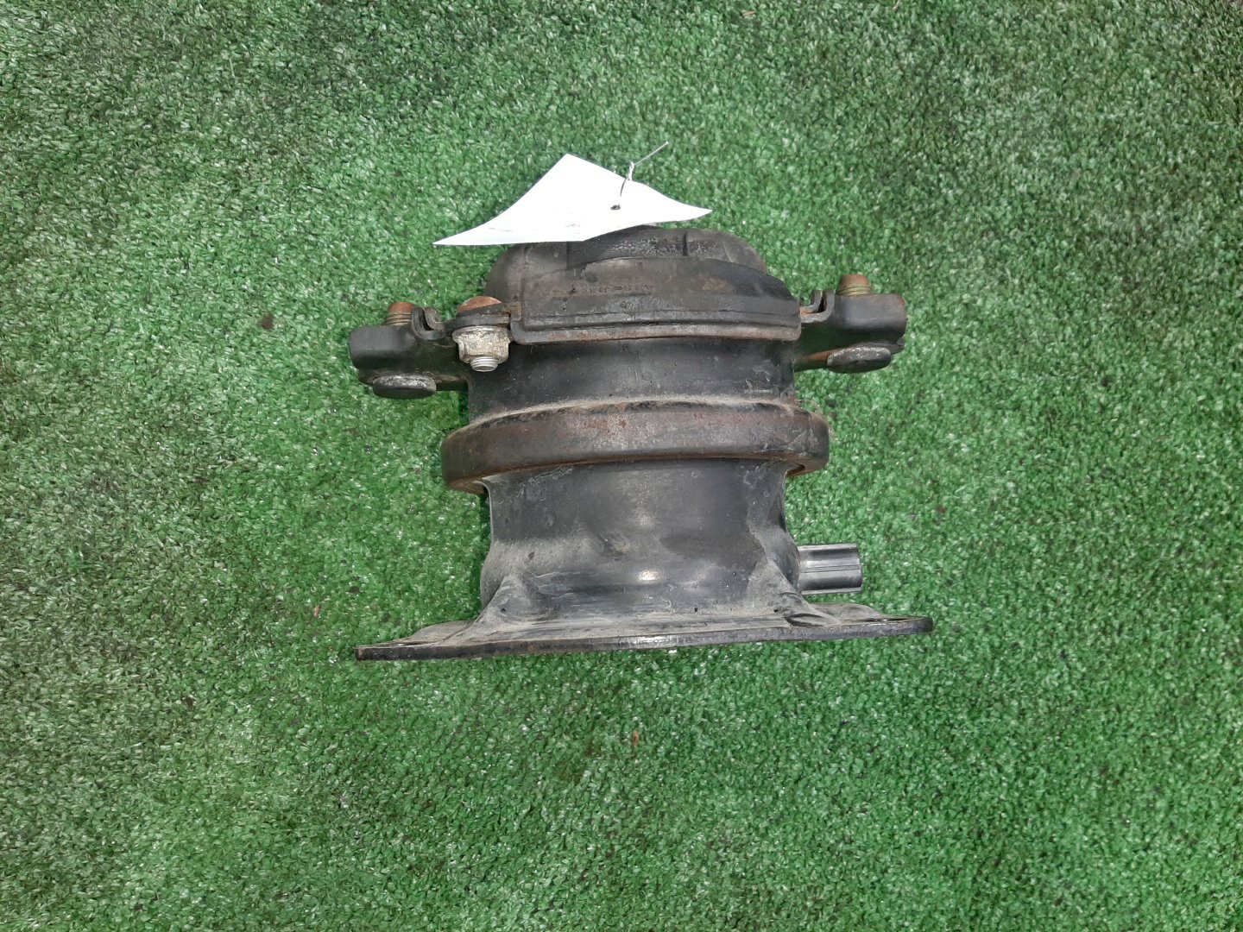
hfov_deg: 67.3
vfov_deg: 53.1
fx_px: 934
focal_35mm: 26
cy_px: 466
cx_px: 622
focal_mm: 3.93
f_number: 1.7
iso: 173
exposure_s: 1/50
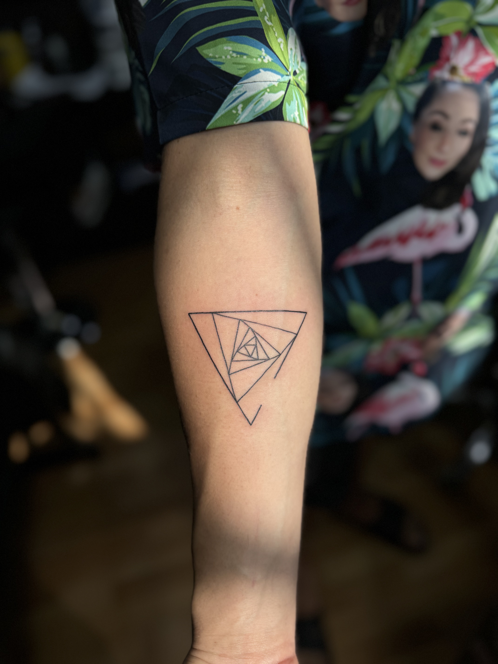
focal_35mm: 24
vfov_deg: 71.6
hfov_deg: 56.8
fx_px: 460
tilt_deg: -41.5
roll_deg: +7.1
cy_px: 332
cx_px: 249
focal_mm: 6.86
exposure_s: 1/328
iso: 80
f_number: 1.78
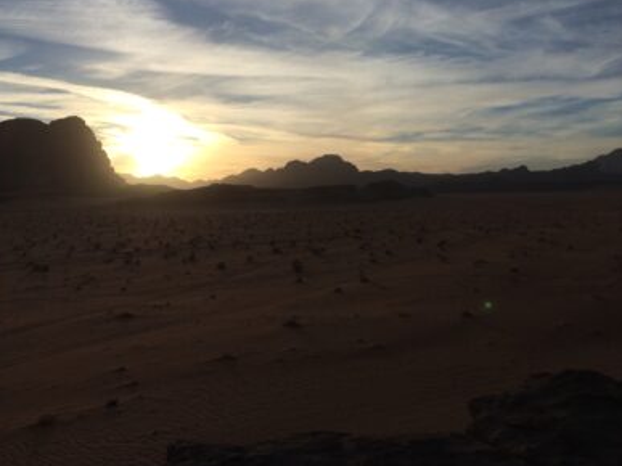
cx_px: 309
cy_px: 233
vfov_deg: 45.4
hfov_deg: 58.4
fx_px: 557
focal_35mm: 31
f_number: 2.2
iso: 32
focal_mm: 4.12
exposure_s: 1/3425
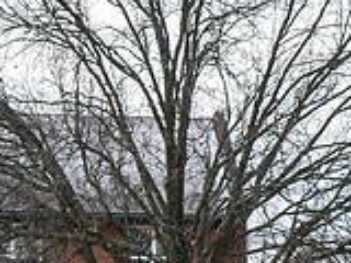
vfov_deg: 4.0
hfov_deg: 5.3
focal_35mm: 366
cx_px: 588
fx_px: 3711
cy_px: 358
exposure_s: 1/640
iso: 320
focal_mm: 105
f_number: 5
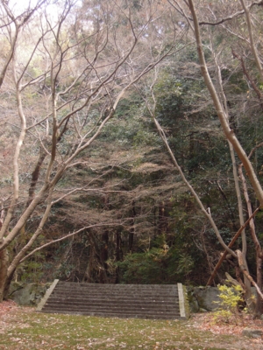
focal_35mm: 70
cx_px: 132
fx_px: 709
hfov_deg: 21.0
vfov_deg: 27.8
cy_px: 175
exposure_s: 1/100
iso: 320
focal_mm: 12.5
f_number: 4.5
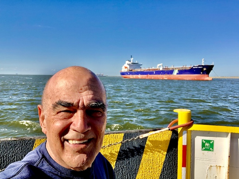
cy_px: 90
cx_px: 120
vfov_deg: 44.2
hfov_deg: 56.8
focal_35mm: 32
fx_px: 221
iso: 20
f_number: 2.2
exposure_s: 1/1067
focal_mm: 2.87
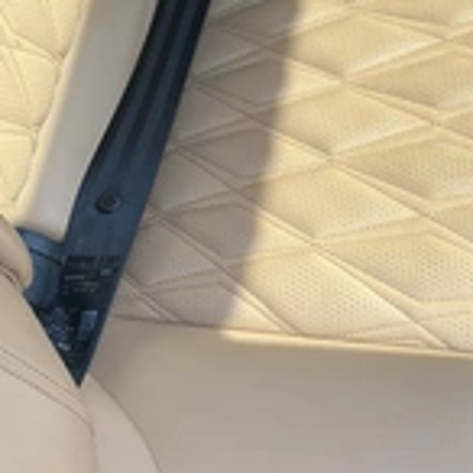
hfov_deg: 25.1
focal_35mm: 68
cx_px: 350
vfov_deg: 25.4
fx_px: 1051
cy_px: 236
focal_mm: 3
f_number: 1.8
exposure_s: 1/187
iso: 20
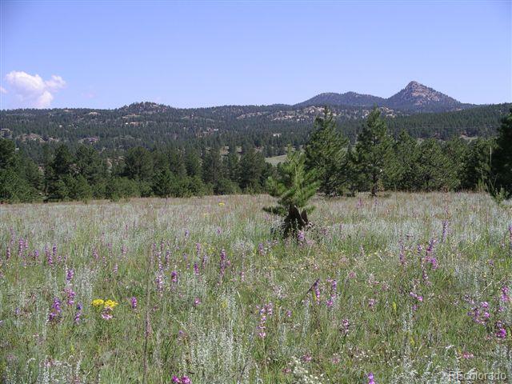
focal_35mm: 62
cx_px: 256
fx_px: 917
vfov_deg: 23.7
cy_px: 192
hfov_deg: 31.2
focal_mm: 12.8
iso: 64
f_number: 5
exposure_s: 1/400
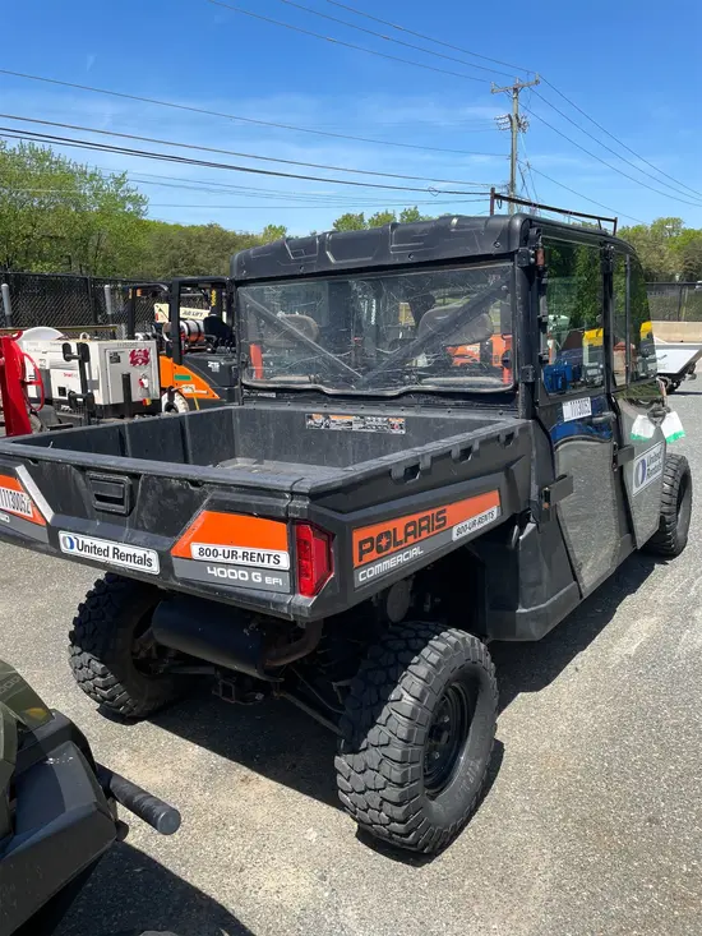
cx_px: 351
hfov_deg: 53.1
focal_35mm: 26
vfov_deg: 67.3
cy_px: 468
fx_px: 703
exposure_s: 1/2132
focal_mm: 4.2
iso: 32
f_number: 1.6
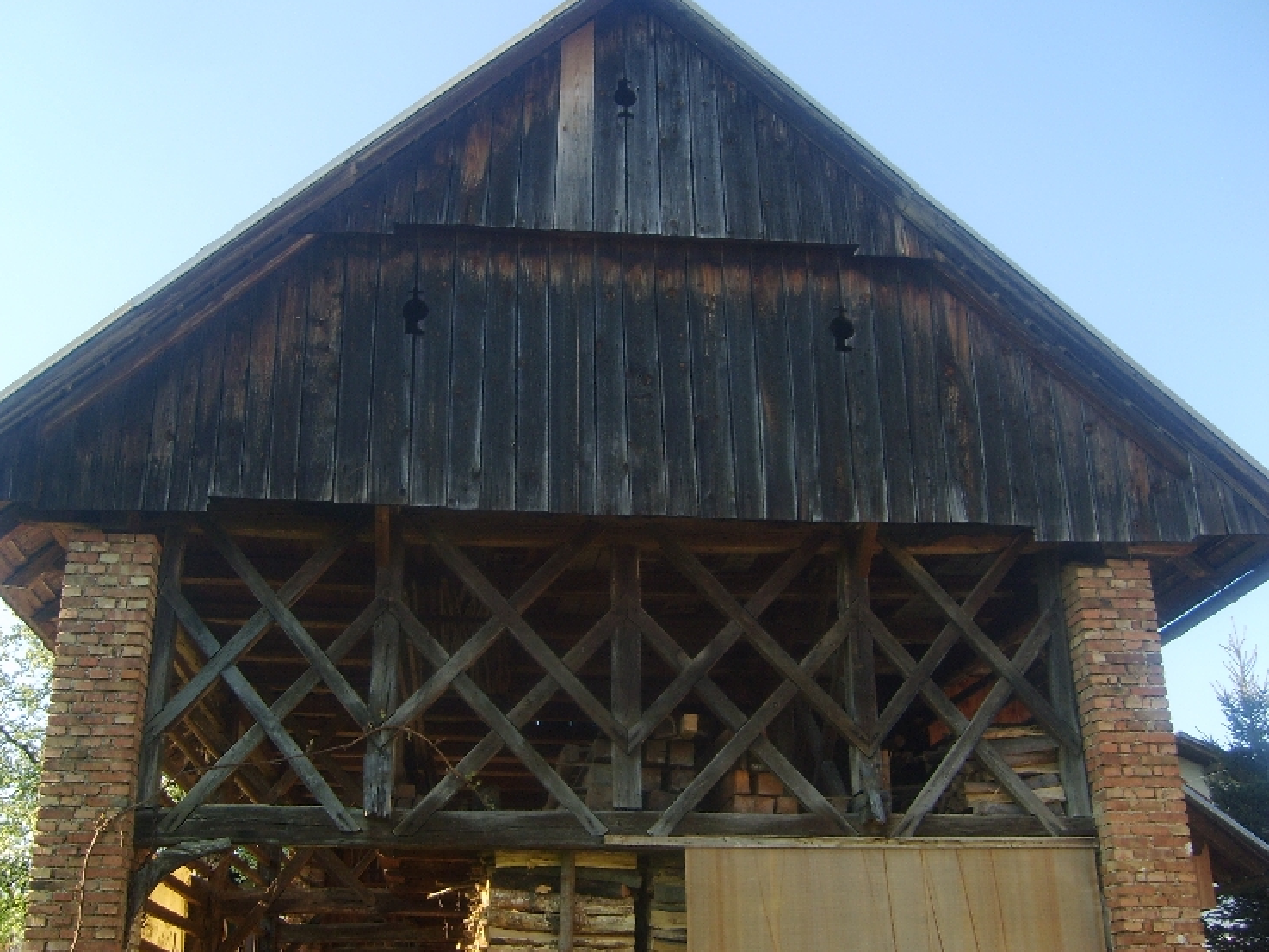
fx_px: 1393
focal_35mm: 38
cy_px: 467
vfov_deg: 37.7
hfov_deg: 48.9
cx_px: 587
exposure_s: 1/250
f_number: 2.8
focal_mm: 5.8
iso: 50
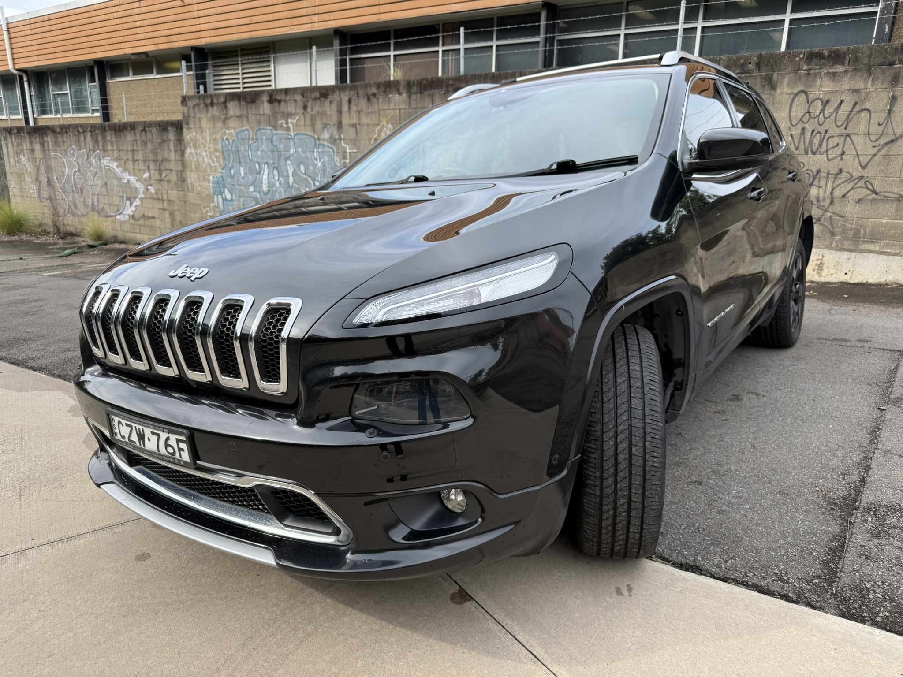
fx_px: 626
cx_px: 452
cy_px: 338
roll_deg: -0.9
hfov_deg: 71.6
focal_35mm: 24
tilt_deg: -15.9
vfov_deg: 56.8
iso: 80
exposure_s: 1/1271
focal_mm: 6.76
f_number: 1.78
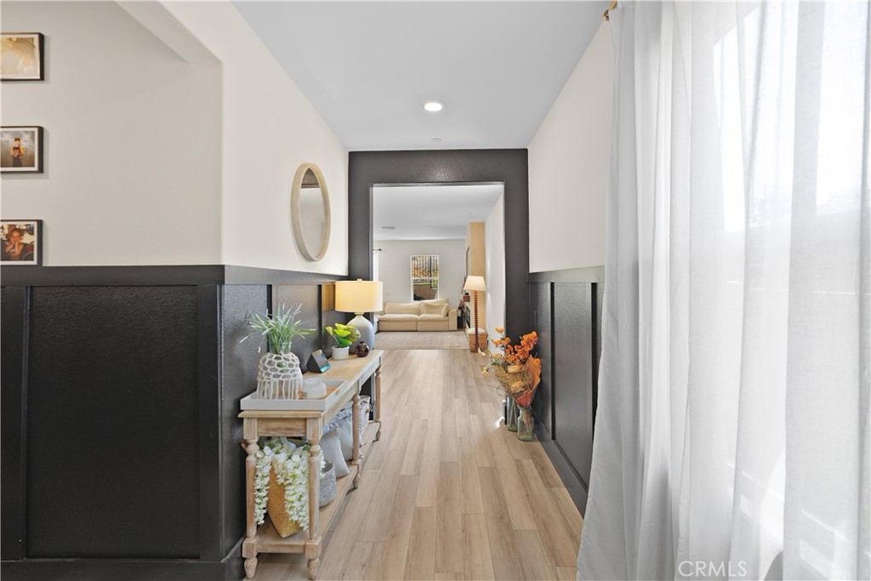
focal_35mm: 16
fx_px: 387
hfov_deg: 96.7
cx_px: 436
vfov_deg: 73.8
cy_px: 290
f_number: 4
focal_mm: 16
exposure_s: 1/15
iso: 320
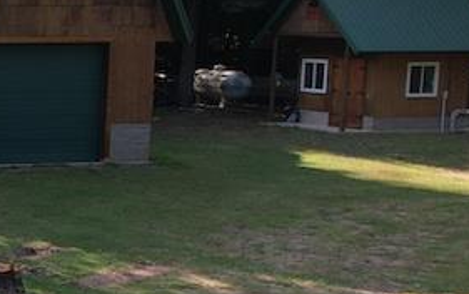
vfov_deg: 12.8
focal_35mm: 102
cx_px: -526
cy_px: 171
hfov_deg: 15.4
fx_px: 1305
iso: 100
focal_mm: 8.38
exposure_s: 1/500
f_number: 2.8
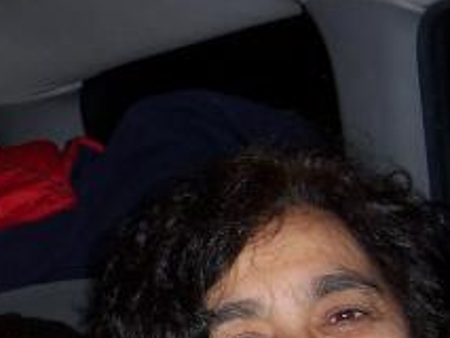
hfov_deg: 17.3
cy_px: 315
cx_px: -97
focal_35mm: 108
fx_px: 1405
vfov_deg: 13.6
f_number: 3
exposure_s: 1/60
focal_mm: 6
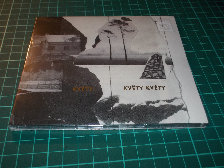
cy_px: 84
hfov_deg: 50.1
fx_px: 239
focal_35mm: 37
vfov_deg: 38.7
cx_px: 112
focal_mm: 5.2
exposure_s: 1/30
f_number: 3.7
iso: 200
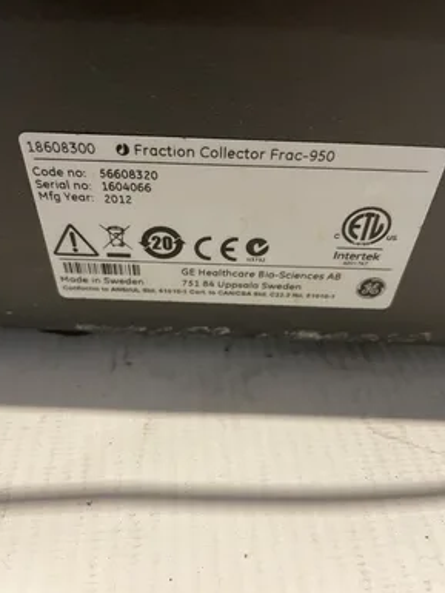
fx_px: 463
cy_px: 290
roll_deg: -4.0
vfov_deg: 65.3
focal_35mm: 27
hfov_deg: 51.4
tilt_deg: -38.6
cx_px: 219
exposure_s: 1/60
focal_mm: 4.2
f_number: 1.6
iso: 500
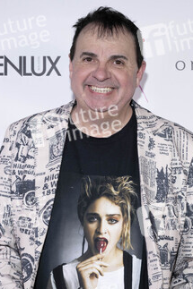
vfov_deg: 27.7
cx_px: 101
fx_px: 588
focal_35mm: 73
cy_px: 171
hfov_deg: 18.7
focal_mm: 59
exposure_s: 1/200
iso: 800
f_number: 5.6
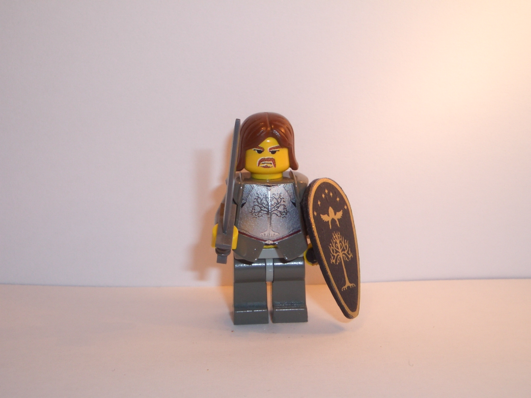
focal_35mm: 61
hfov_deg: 31.7
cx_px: 266
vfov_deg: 24.0
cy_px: 199
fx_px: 936
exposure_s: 1/200
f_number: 5
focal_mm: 8.1
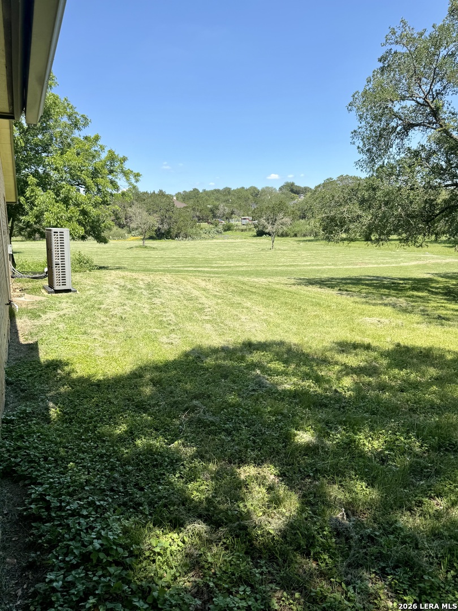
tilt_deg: -11.2
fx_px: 423
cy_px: 306
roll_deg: +2.3
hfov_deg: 56.8
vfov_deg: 71.6
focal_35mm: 24
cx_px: 229
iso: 80
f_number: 1.78
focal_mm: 6.76
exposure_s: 1/3096
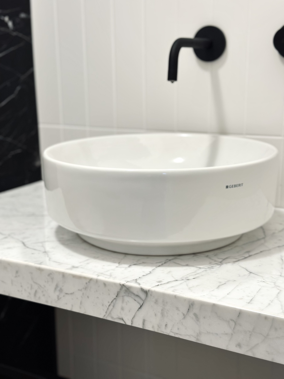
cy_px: 190
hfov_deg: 30.3
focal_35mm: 48
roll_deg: +0.0
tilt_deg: -11.9
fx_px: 525
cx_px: 142
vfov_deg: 39.7
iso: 125
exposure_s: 1/69
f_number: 1.78
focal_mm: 6.86
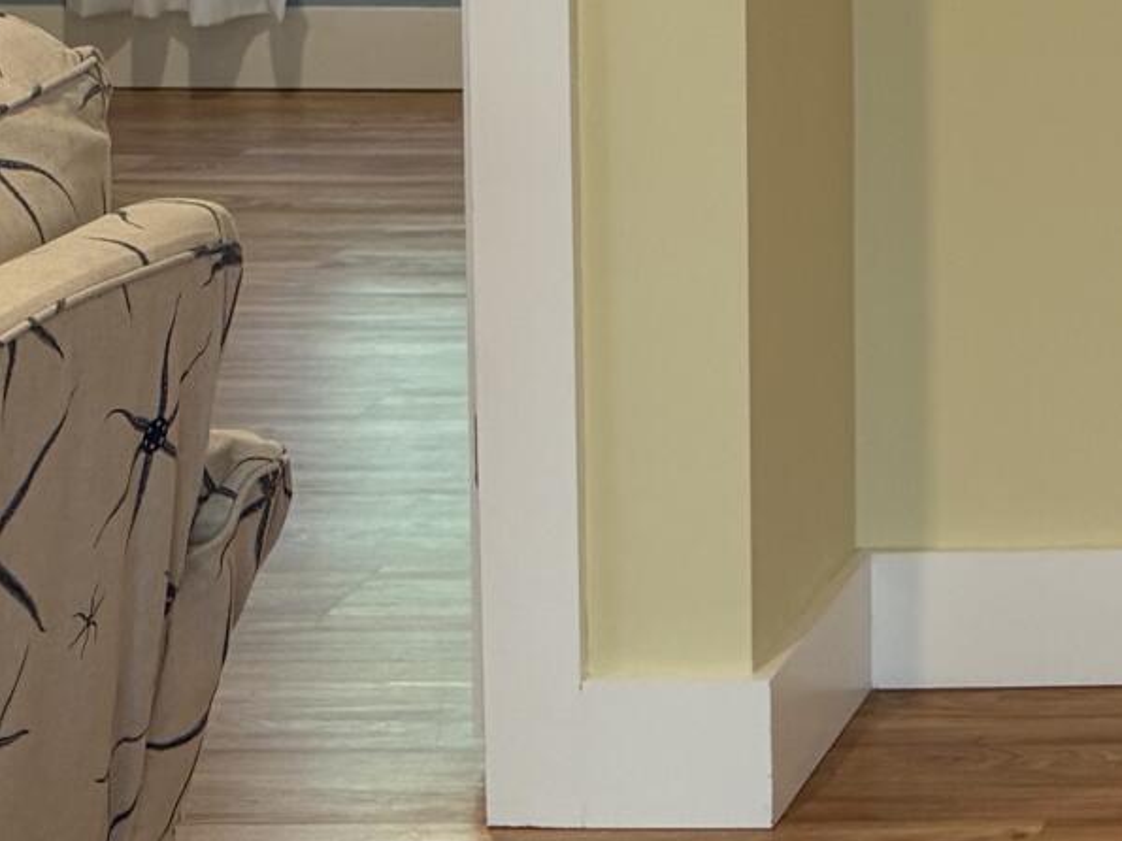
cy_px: -356
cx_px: 2072
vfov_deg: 11.8
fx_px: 3921
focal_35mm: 121
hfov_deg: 14.2
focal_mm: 6.76
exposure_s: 1/60
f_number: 1.78
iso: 125
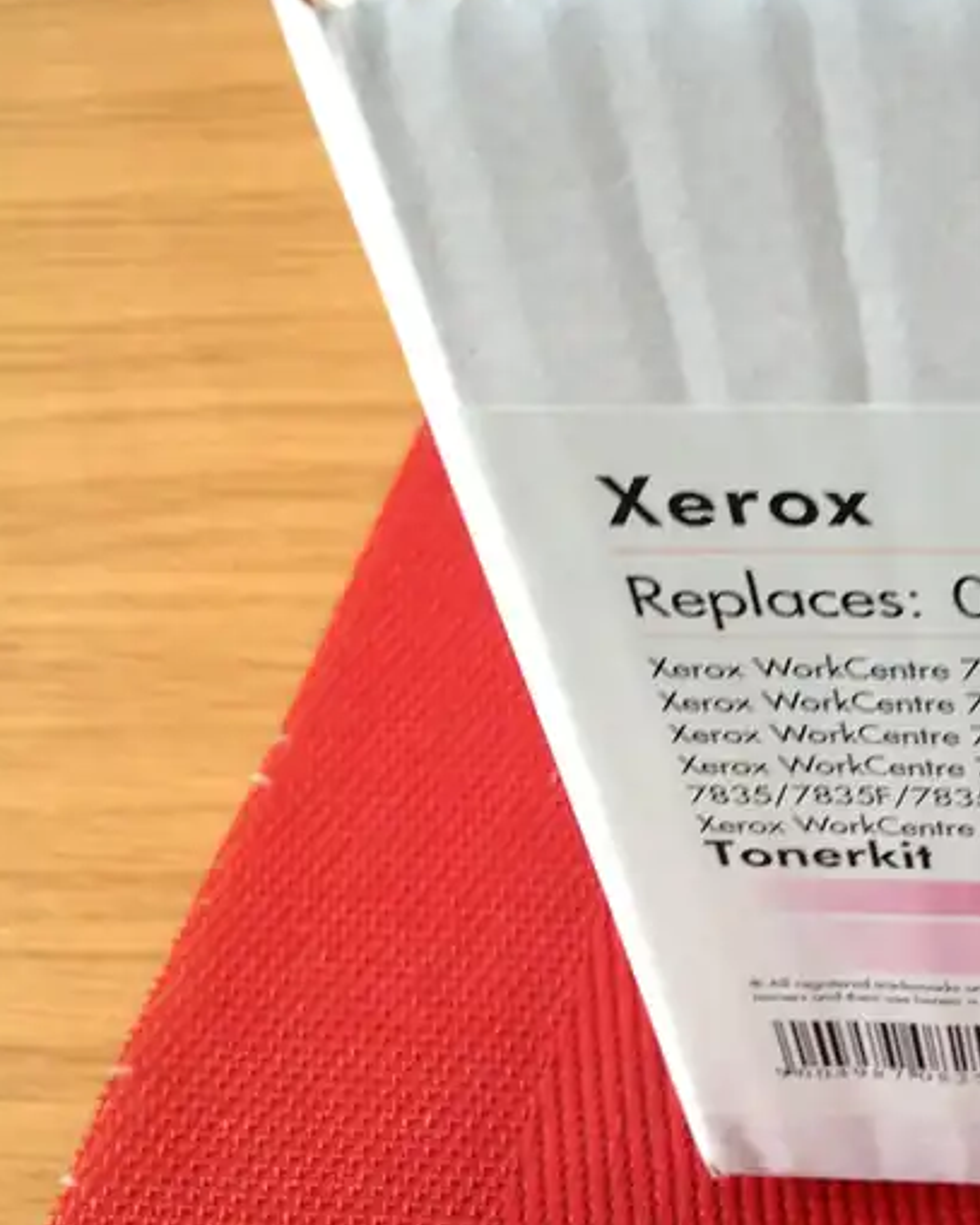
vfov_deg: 28.1
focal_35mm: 67
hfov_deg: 21.6
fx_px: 2430
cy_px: 823
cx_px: 1086
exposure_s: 1/20
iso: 64
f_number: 2.4
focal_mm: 4.28
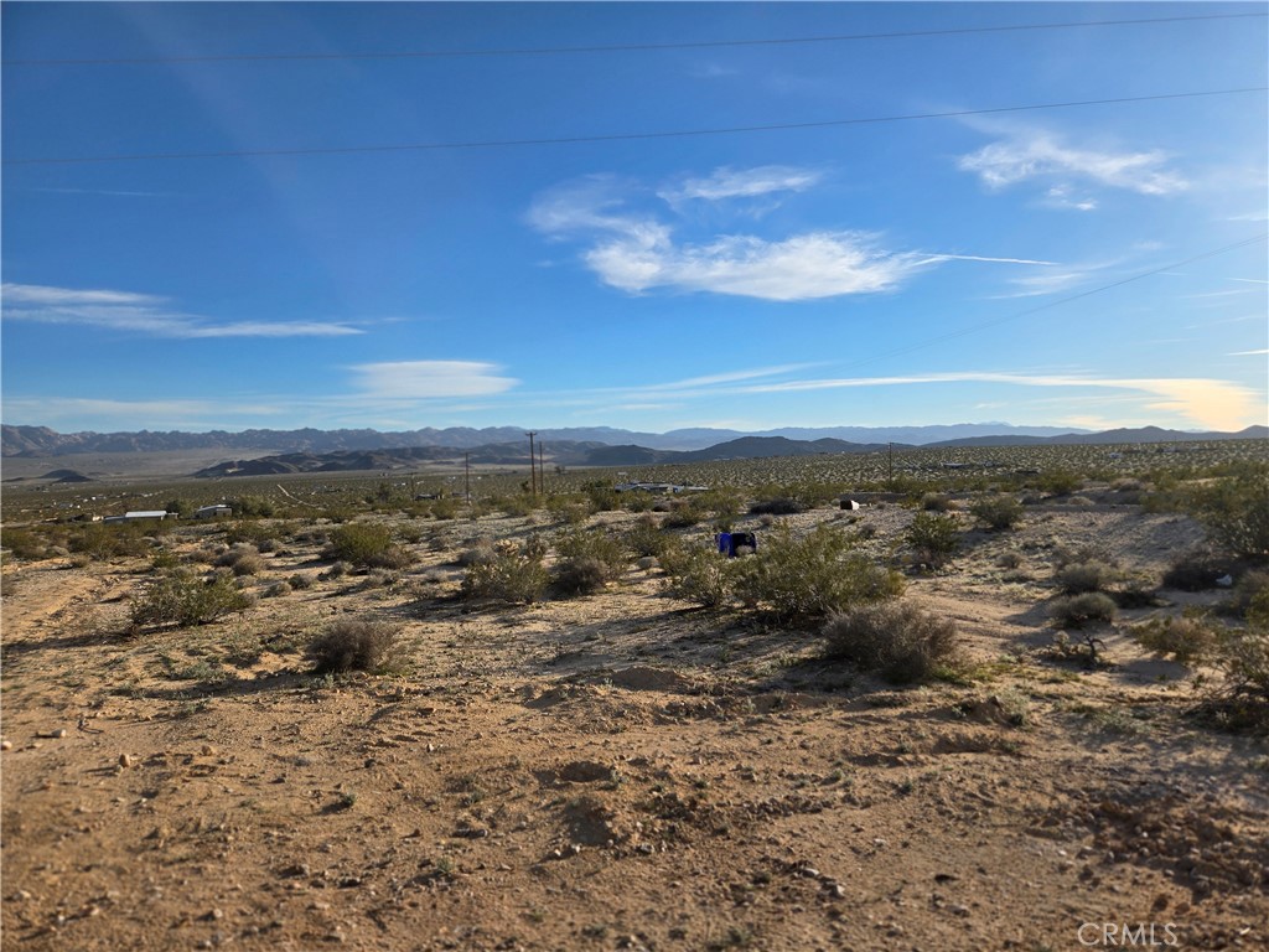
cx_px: 634
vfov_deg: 58.9
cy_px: 476
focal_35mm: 23
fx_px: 843
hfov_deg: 73.9
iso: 32
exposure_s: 1/2921
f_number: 1.8
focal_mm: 5.4
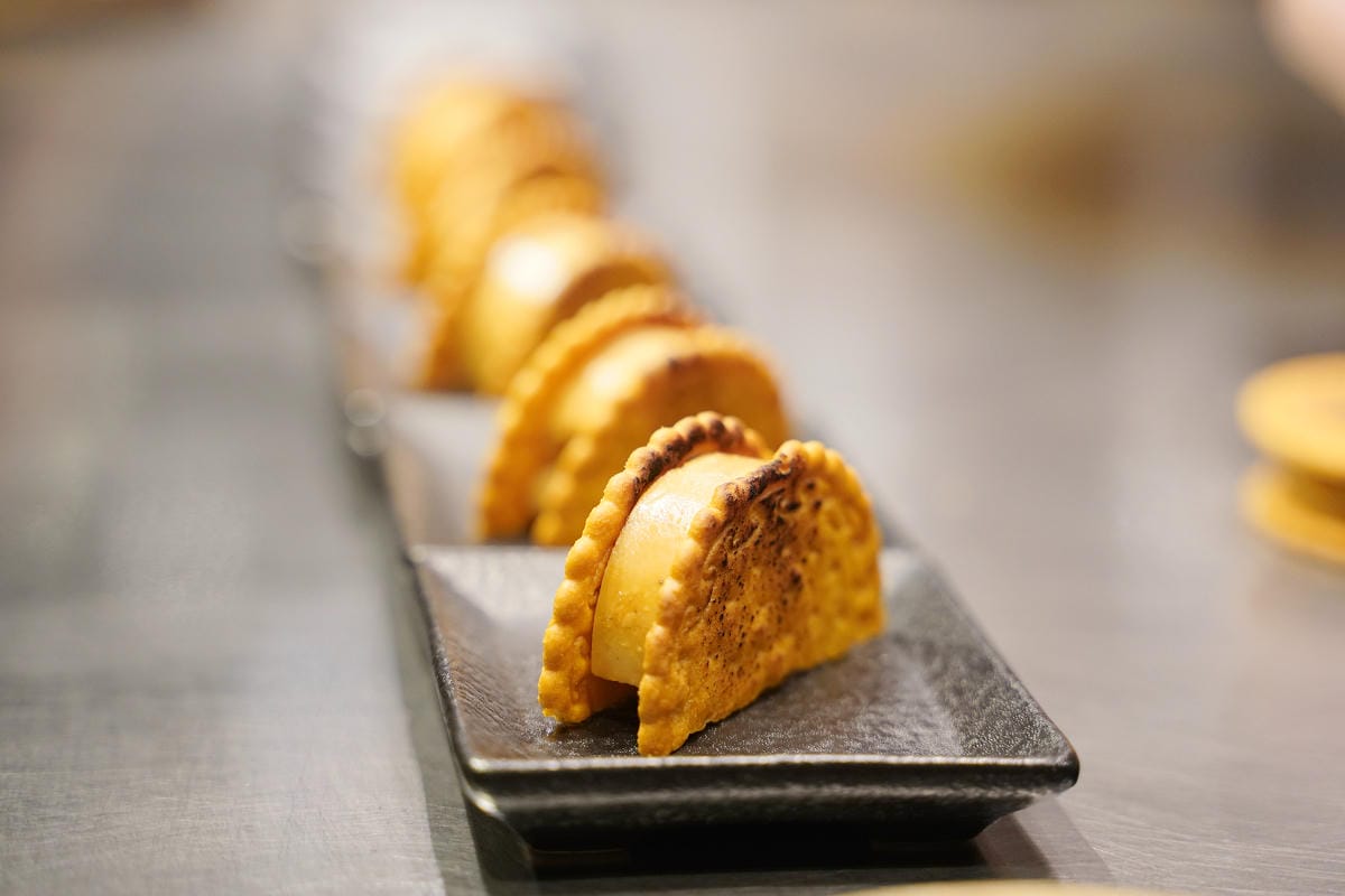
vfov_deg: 18.2
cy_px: 448
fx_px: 2802
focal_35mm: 75
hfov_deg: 27.0
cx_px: 672
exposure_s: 1/80
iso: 1600
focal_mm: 75
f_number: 4
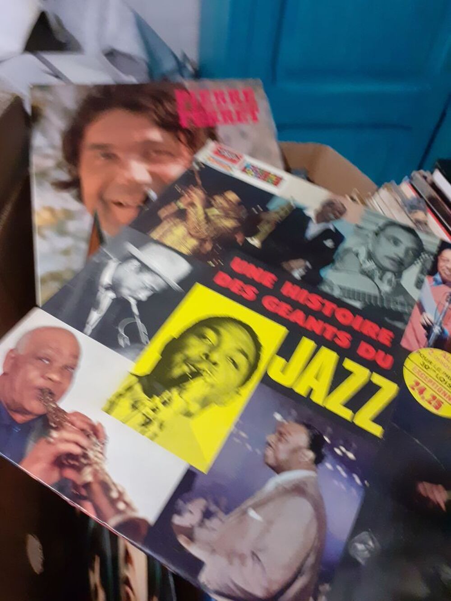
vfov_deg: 65.3
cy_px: 300
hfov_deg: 51.4
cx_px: 226
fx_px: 469
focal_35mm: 27
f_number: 1.9
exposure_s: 1/25
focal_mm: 3.6
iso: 500
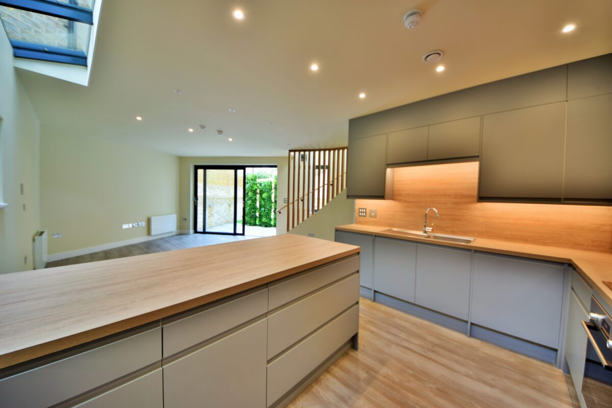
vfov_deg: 90.0
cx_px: 306
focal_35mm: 12
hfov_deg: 112.6
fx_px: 204
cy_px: 204
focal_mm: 8
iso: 400
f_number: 5
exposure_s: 1/30
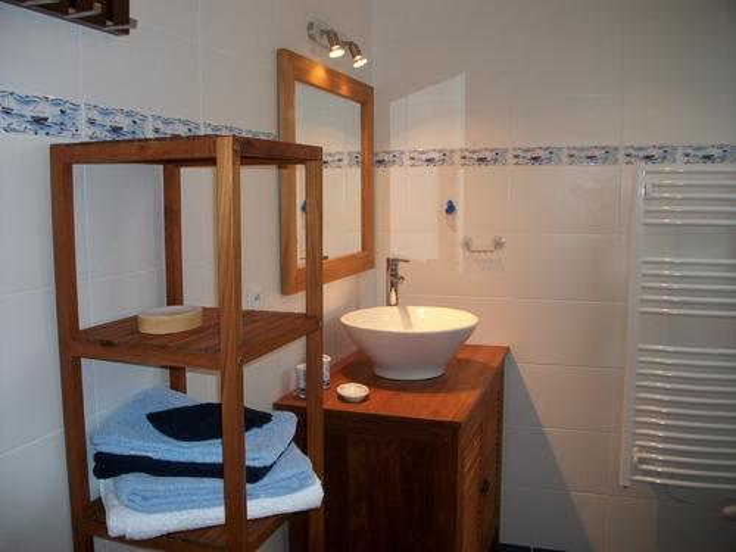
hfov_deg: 58.4
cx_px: 368
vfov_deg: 45.4
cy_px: 276
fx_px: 659
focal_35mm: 31
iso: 125
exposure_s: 1/40
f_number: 2.9
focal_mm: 5.7
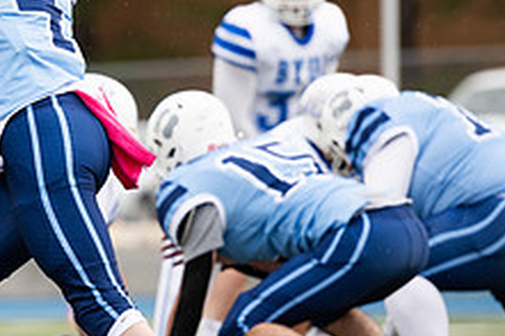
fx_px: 7359
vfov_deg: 2.6
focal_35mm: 525
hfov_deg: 3.9
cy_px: 113
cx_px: -14
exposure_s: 1/1000
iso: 125
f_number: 2.8
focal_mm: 200
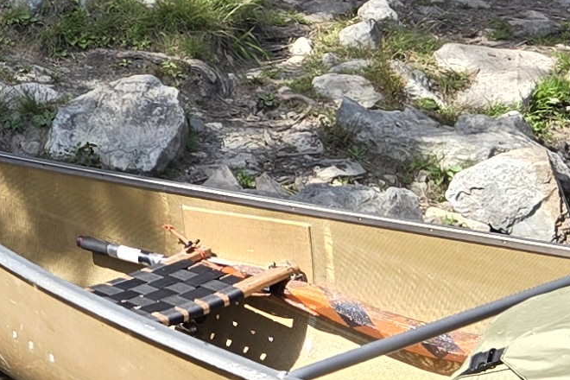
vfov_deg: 9.3
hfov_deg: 13.5
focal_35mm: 145
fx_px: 2296
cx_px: -209
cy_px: -111
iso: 25
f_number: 1.8
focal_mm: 5.4
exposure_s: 1/494
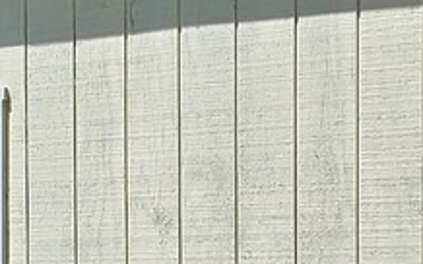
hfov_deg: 20.5
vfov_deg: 12.6
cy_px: 320
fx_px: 1164
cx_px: 118
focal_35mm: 101
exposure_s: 1/3309
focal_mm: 2.2
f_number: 2.2
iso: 50
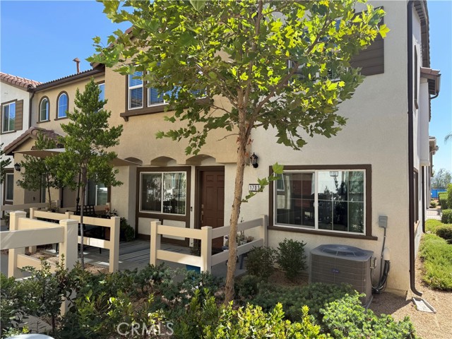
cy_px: 170
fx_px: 313
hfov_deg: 71.6
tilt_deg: +1.5
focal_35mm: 24
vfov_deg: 56.8
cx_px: 226
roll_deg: -0.5
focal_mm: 6.76
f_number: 1.78
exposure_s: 1/1770
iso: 80
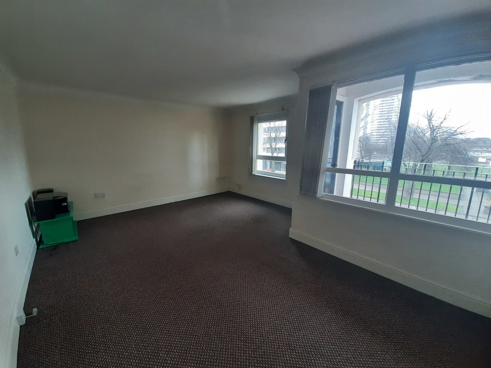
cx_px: 246
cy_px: 184
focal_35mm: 13
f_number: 2.2
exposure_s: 1/50
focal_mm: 1.42
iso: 125
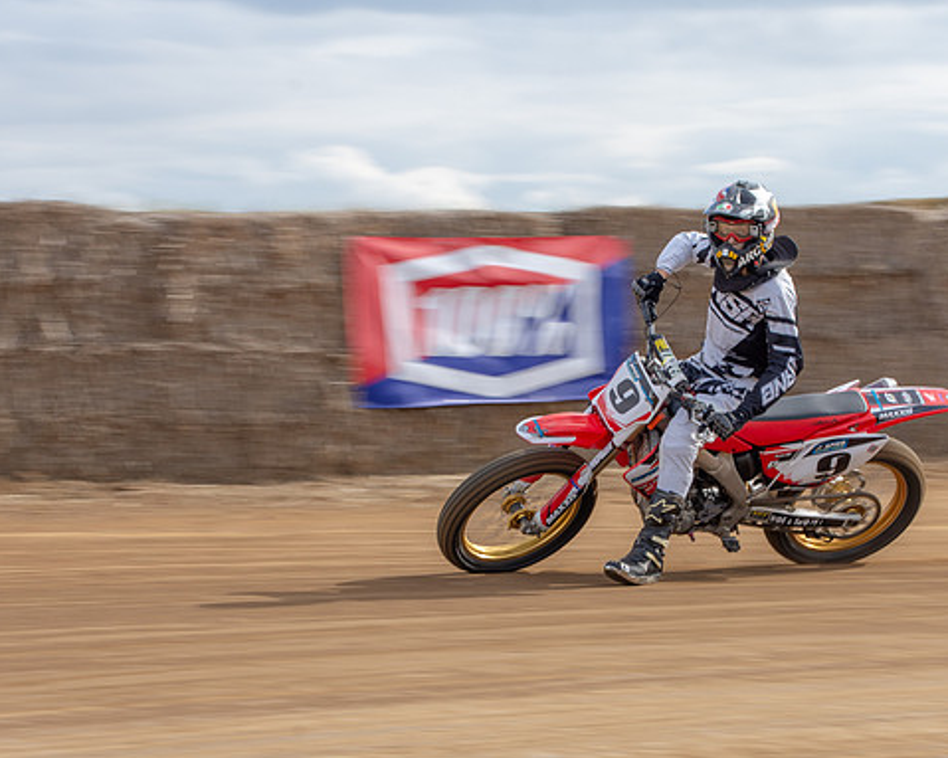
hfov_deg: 12.6
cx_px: 587
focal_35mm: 153
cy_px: 405
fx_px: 4292
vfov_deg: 10.1
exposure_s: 1/100
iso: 100
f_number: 11
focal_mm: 78
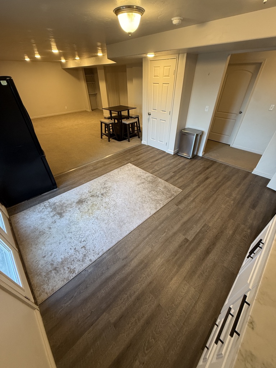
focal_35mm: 14
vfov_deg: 102.1
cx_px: 138
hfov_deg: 85.7
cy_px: 184
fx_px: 149
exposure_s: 1/120
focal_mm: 2.22
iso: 320
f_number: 2.2
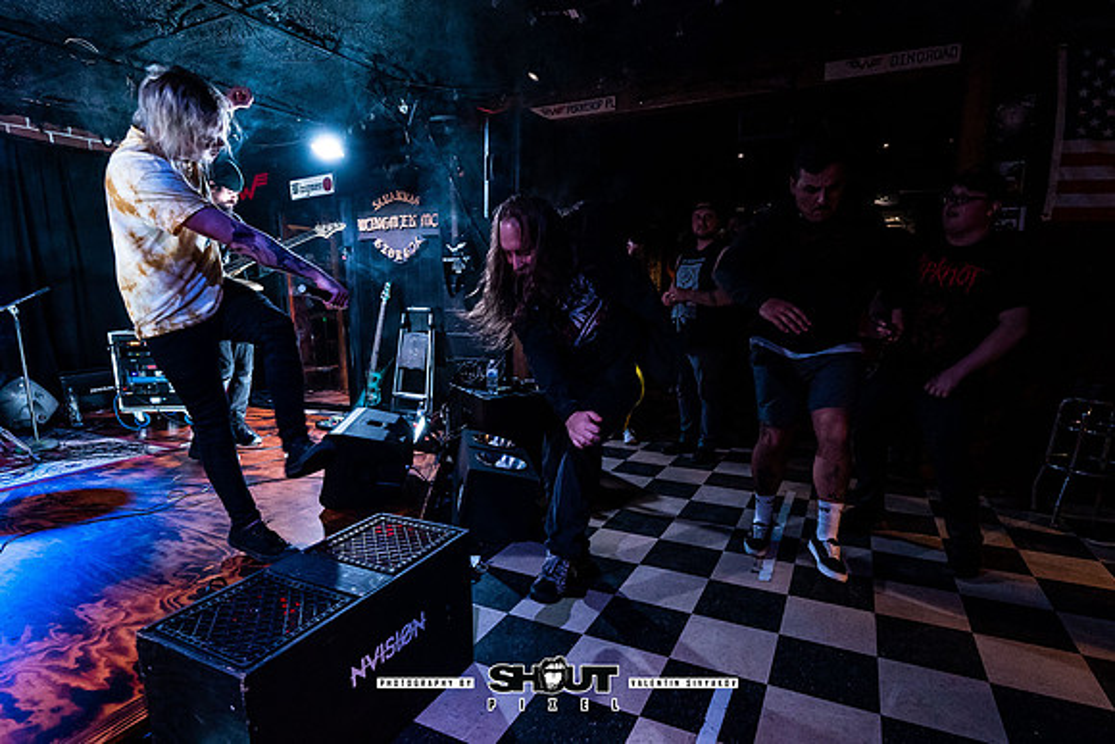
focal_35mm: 18
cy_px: 403
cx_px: 556
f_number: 2.8
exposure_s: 1/200
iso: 2000
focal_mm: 14
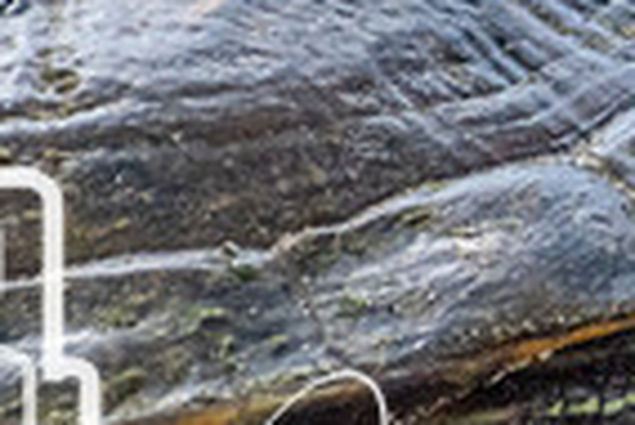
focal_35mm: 1835
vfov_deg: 0.8
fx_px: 32400
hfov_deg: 1.1
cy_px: 199
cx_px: 787
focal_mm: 300
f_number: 6.3
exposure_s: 1/500
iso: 2000
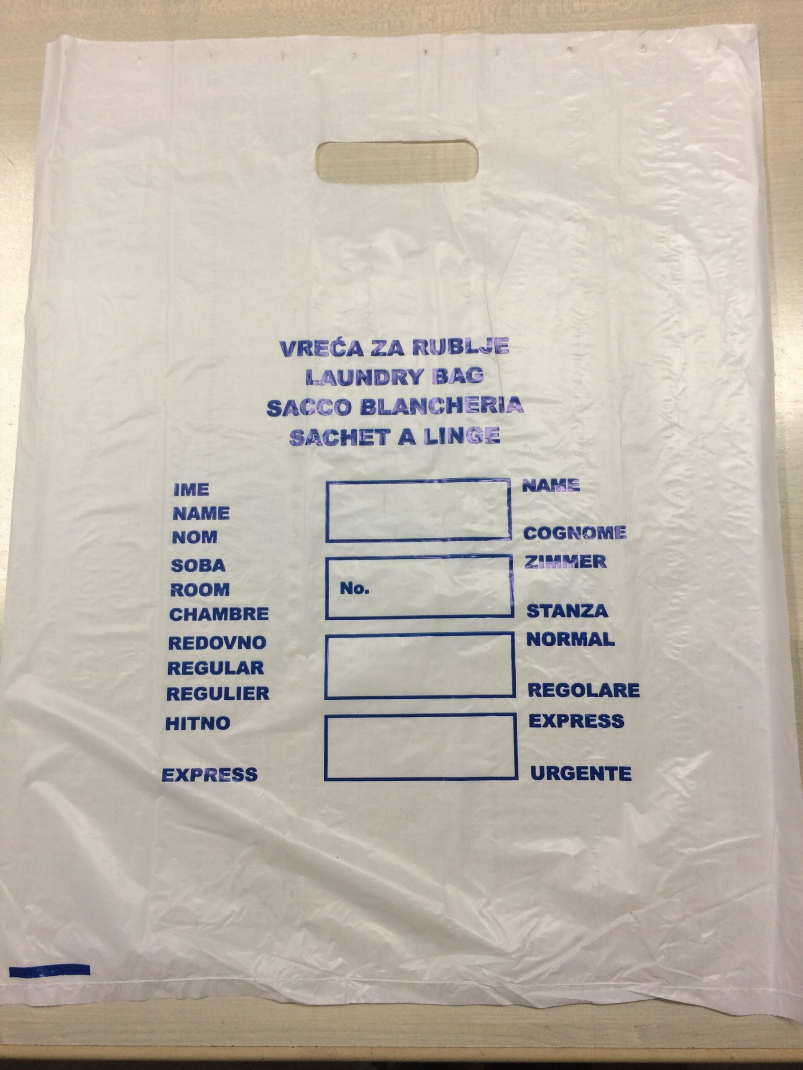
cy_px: 535
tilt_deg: -82.0
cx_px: 402
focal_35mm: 29
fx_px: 897
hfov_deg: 48.2
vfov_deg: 61.7
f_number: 2.2
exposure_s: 1/50
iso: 40
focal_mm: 4.15
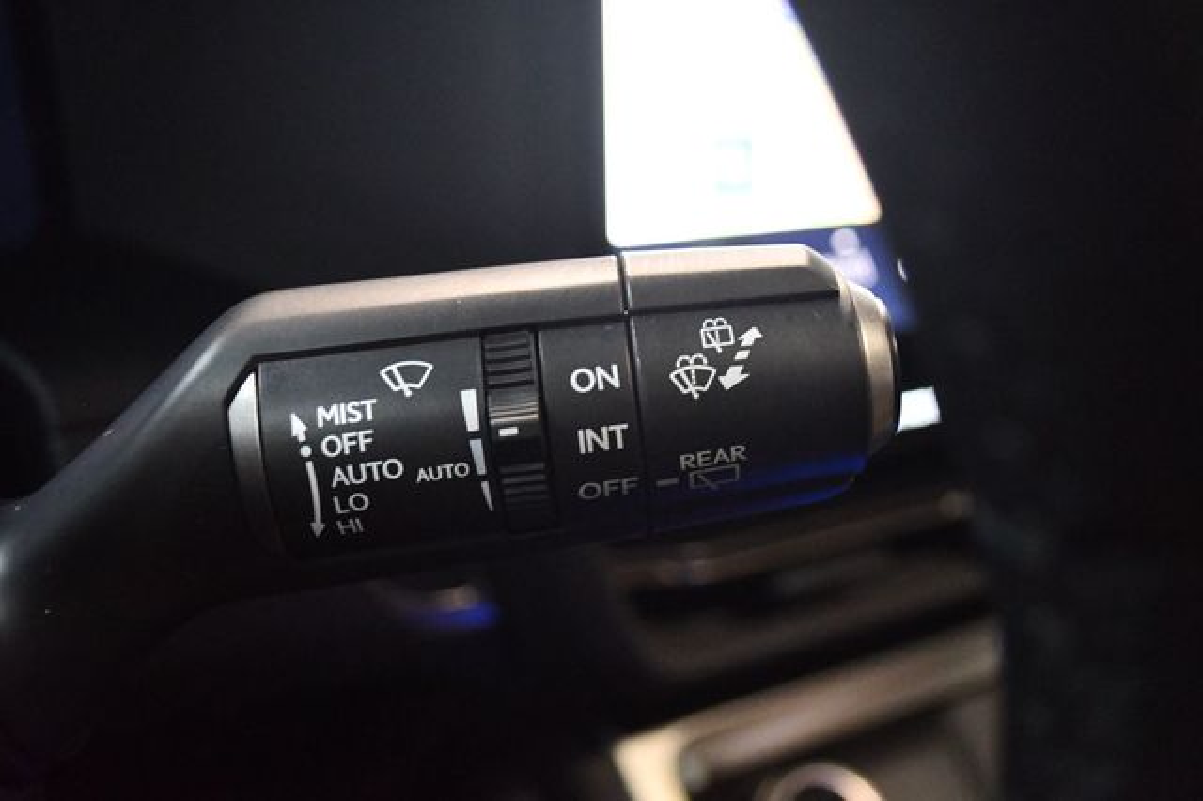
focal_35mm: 43
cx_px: 602
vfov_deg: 31.2
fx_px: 1436
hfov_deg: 45.5
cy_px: 400
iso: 8000
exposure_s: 1/60
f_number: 4.5
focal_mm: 29
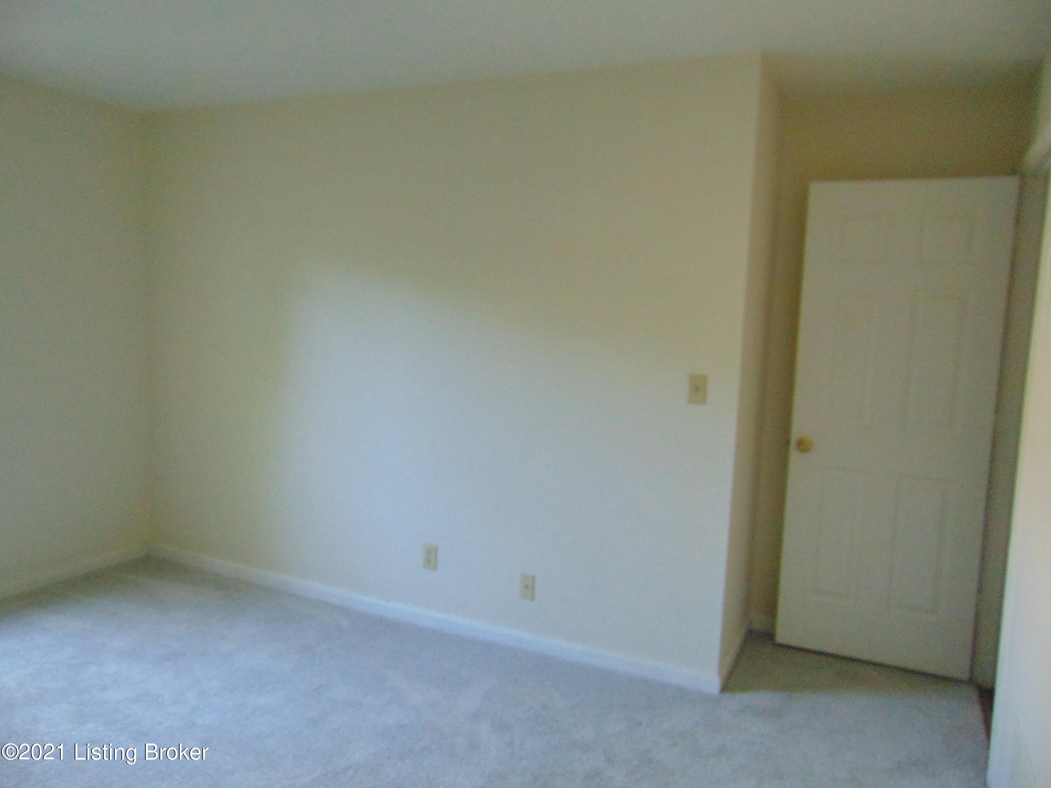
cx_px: 526
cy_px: 394
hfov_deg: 69.4
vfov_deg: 54.9
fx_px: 759
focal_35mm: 25
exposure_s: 1/20
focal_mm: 4.5
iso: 400
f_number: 3
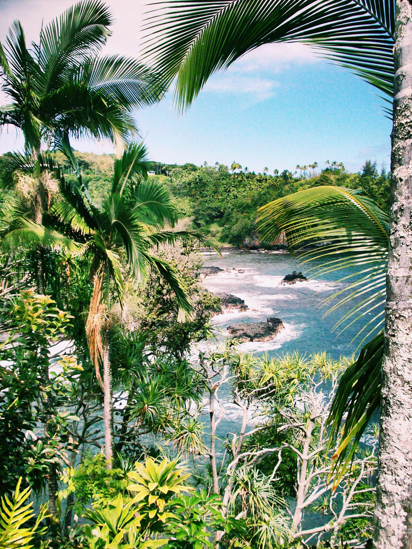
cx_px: 206
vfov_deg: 50.1
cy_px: 274
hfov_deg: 38.7
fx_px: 587
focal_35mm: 37
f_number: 5.6
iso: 160
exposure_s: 1/550
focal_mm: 6.2
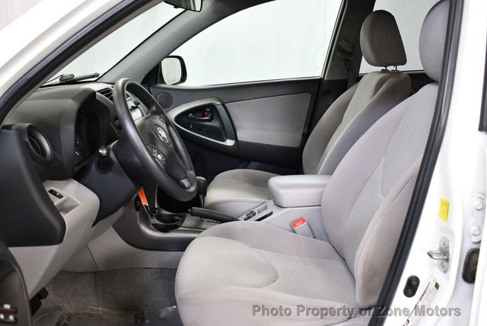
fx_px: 487
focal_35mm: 36
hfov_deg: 53.1
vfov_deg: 36.9
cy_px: 163
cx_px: 244
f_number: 3.5
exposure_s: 1/125
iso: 1250
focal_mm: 18
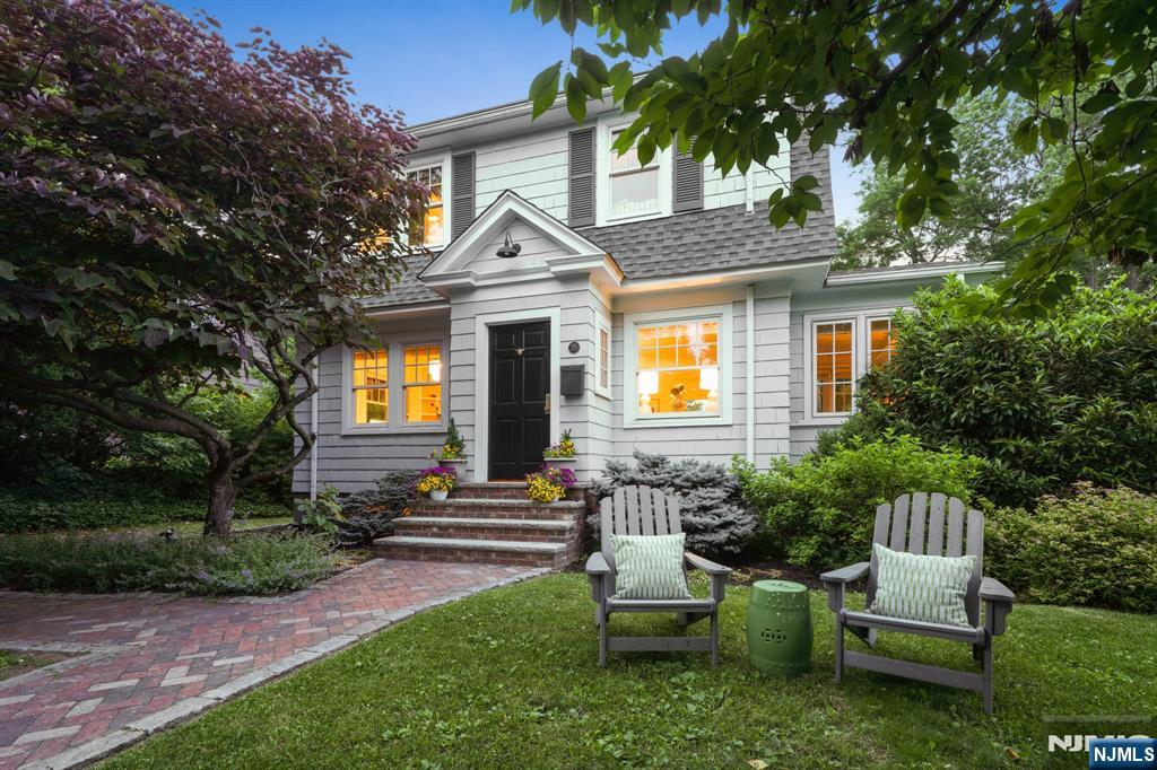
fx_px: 514
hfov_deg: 96.8
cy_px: 385
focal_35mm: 16
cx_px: 578
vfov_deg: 73.7
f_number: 9
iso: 100
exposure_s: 3.2
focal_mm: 16
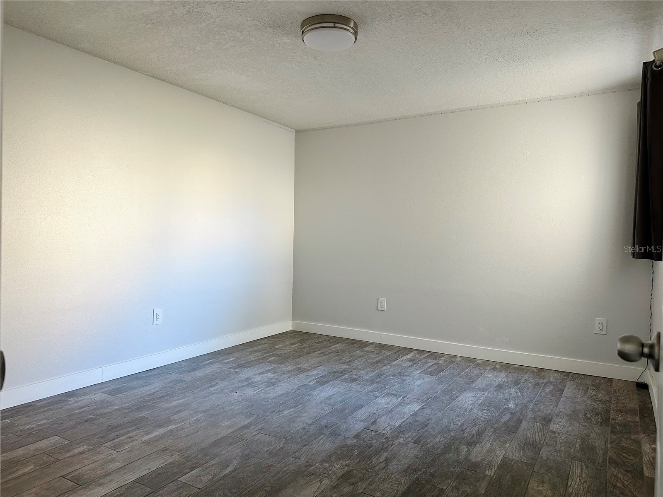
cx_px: 332
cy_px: 248
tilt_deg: -0.4
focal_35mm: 24
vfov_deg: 56.8
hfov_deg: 71.6
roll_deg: -1.6
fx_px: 460
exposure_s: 1/64
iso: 250
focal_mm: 6.86
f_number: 1.78
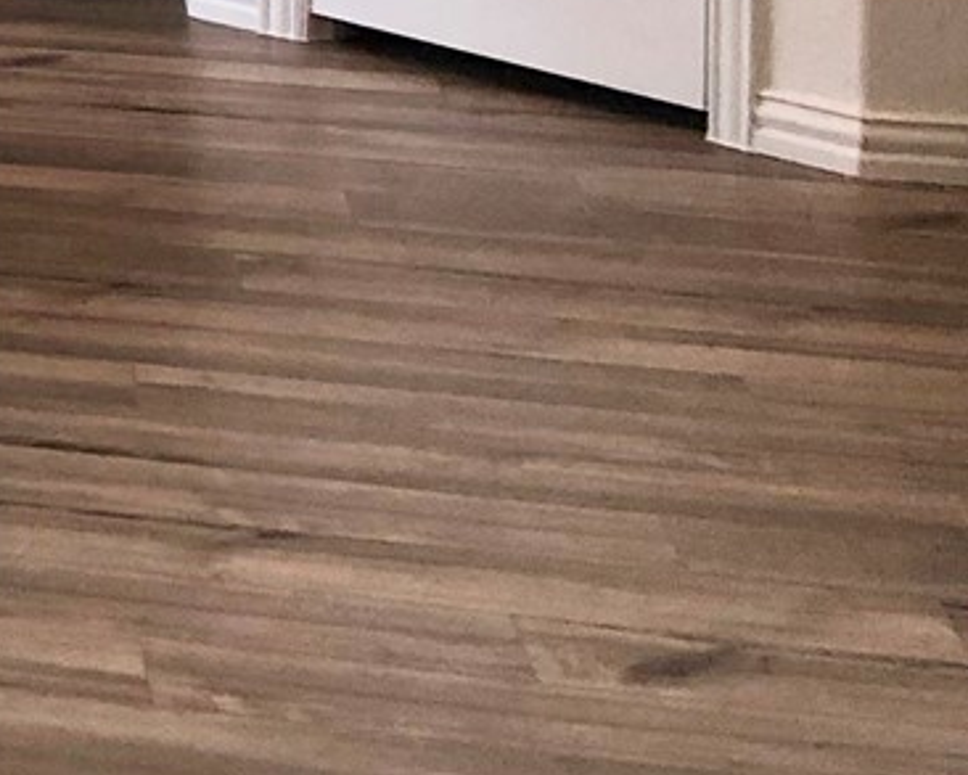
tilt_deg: -1.9
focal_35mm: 153
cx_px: -1722
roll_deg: +0.6
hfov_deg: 10.1
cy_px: -801
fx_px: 4384
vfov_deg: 9.4
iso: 25
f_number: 1.8
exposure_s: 1/40
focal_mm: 3.99
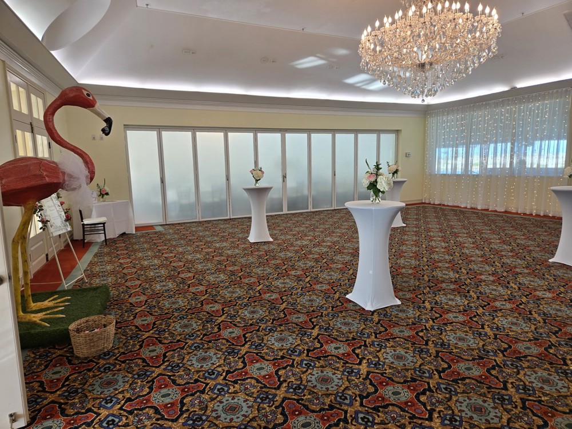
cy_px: 214
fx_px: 380
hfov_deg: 73.9
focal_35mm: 23
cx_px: 286
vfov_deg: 58.9
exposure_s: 1/120
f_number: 1.8
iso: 40
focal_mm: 5.4
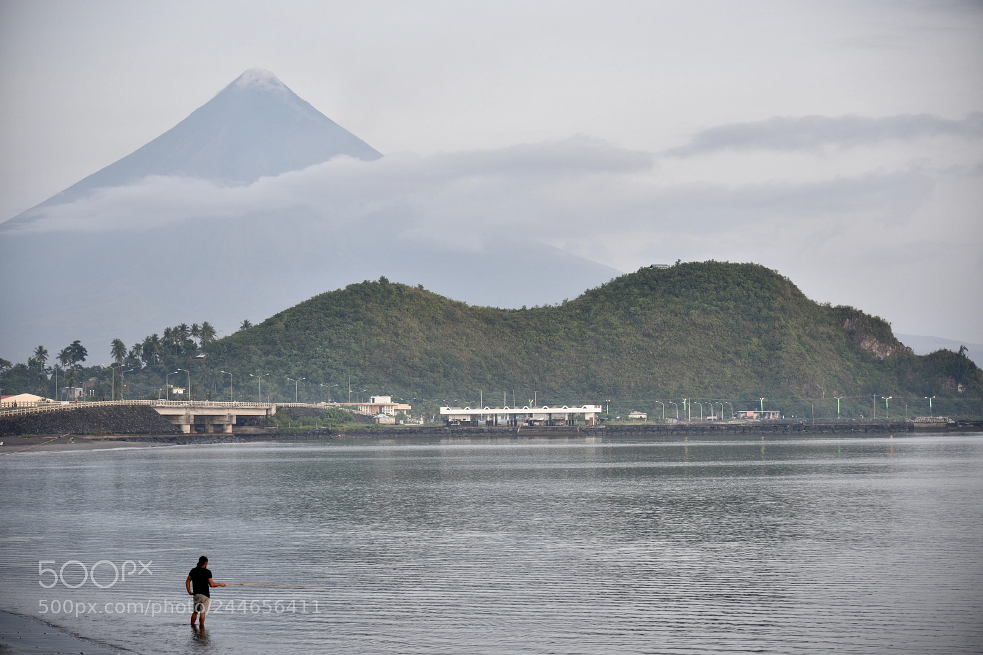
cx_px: 492
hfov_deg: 26.0
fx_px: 2130
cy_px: 328
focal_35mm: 78
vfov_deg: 17.5
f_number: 4
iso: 500
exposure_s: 1/125
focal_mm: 78
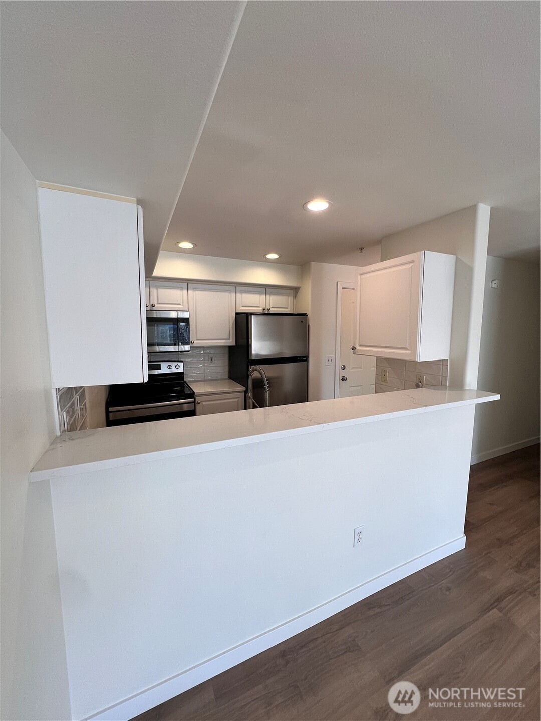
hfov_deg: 89.9
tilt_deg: -5.6
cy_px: 360
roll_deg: -0.4
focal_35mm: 13
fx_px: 271
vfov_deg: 106.2
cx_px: 270
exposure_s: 1/120
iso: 50
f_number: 1.8
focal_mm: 1.57
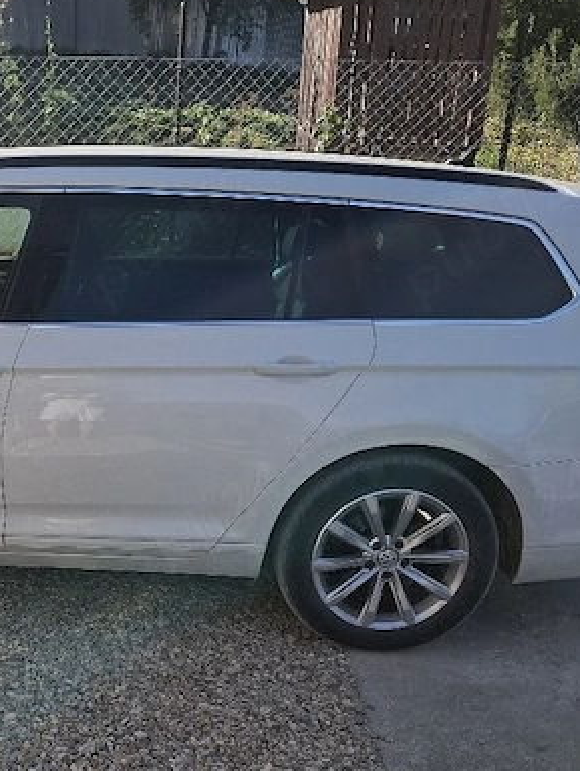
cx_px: -12
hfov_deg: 28.3
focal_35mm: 48
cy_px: 566
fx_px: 1071
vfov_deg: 38.7
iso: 50
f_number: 1.8
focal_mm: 5.54
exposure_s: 1/1111
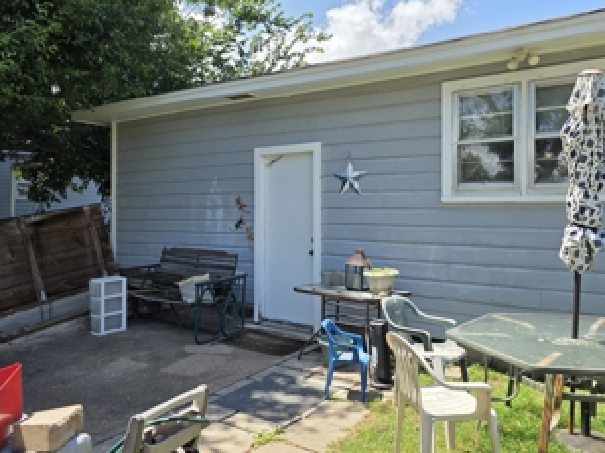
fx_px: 524
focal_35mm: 30
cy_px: 217
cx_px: 290
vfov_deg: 46.8
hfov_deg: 60.0
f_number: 1.7
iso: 80
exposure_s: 1/3455
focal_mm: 6.3
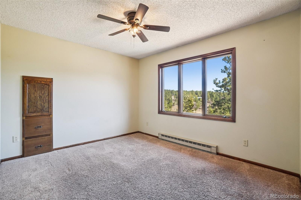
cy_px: 100
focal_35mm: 15
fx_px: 125
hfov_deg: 100.4
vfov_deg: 77.3
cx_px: 150
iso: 400
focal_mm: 10
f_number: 8
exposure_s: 1/13
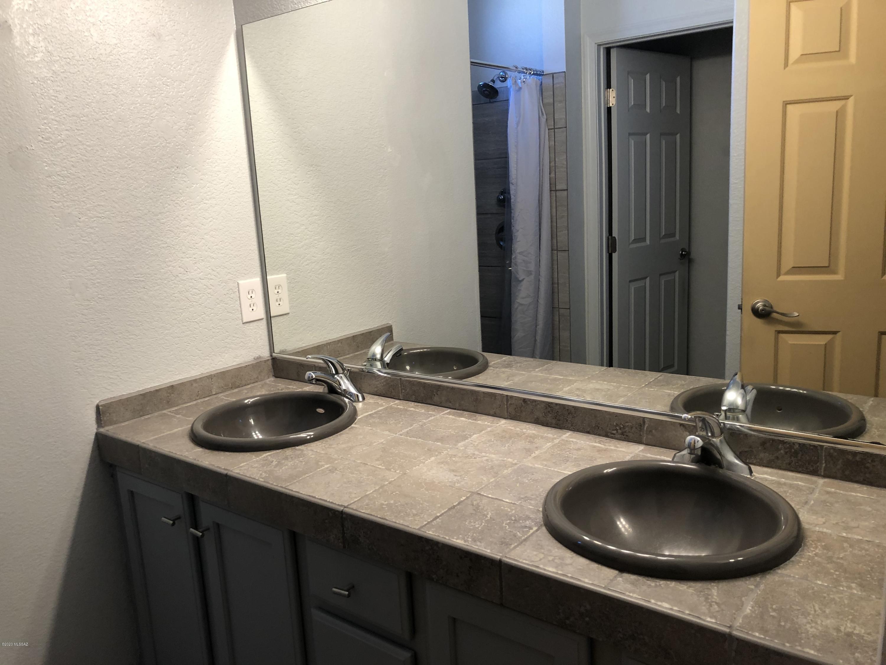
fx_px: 717
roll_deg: +3.6
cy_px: 332
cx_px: 443
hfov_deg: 63.4
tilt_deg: -11.4
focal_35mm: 28
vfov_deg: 49.7
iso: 40
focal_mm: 3.99
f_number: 1.8
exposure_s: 1/20
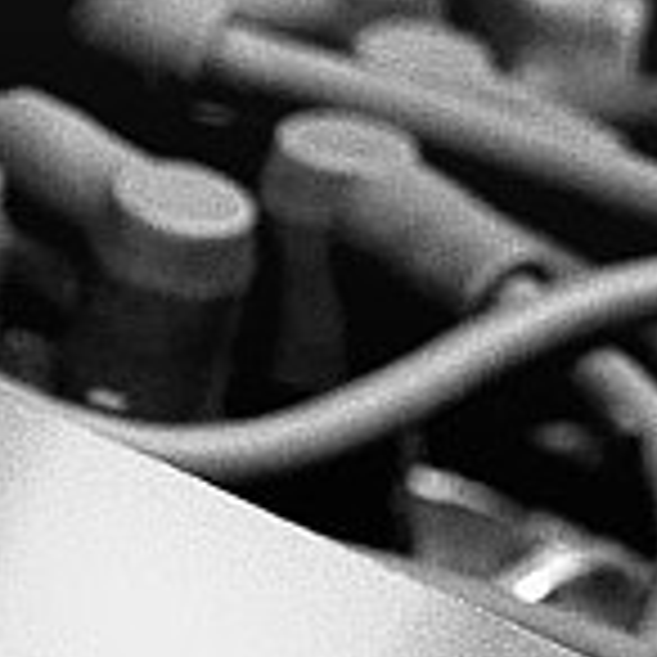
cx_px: -1341
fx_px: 7000
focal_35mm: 326
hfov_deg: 5.1
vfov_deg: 5.4
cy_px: 616
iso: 1600
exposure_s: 1/40
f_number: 2.8
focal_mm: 35
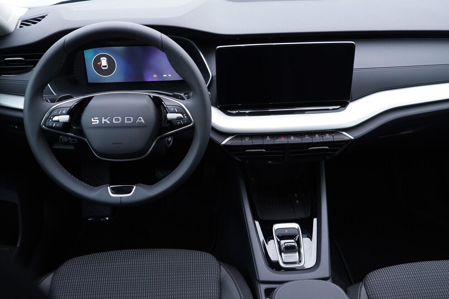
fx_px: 449
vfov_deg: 36.9
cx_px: 224
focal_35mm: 36
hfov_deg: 53.1
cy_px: 150
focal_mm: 24
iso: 250
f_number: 2.8
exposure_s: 1/40
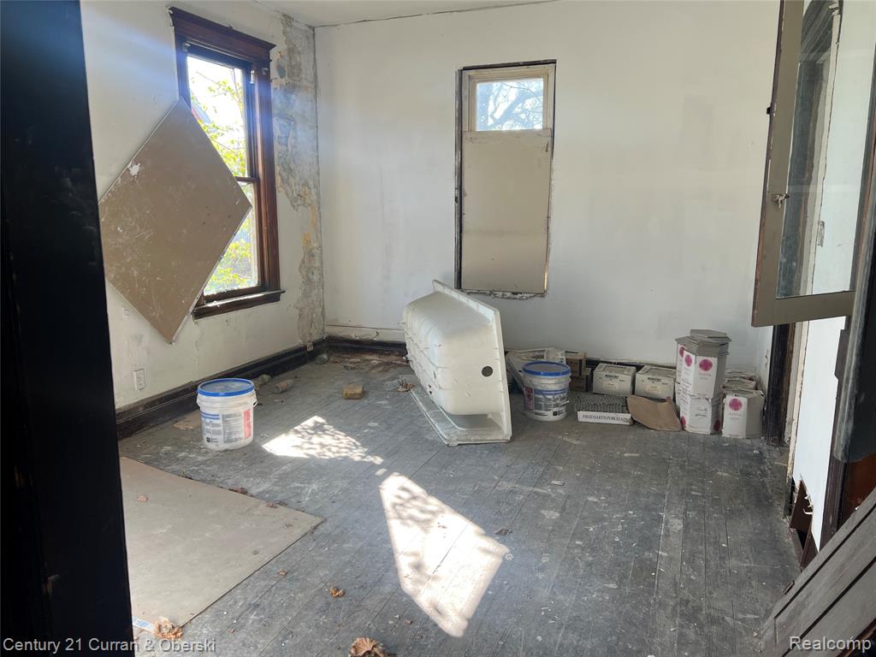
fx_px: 658
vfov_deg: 53.1
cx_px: 438
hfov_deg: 67.3
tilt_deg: -11.2
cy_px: 328
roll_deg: -0.5
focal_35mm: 26
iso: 40
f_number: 1.5
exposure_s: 1/184
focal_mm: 5.7
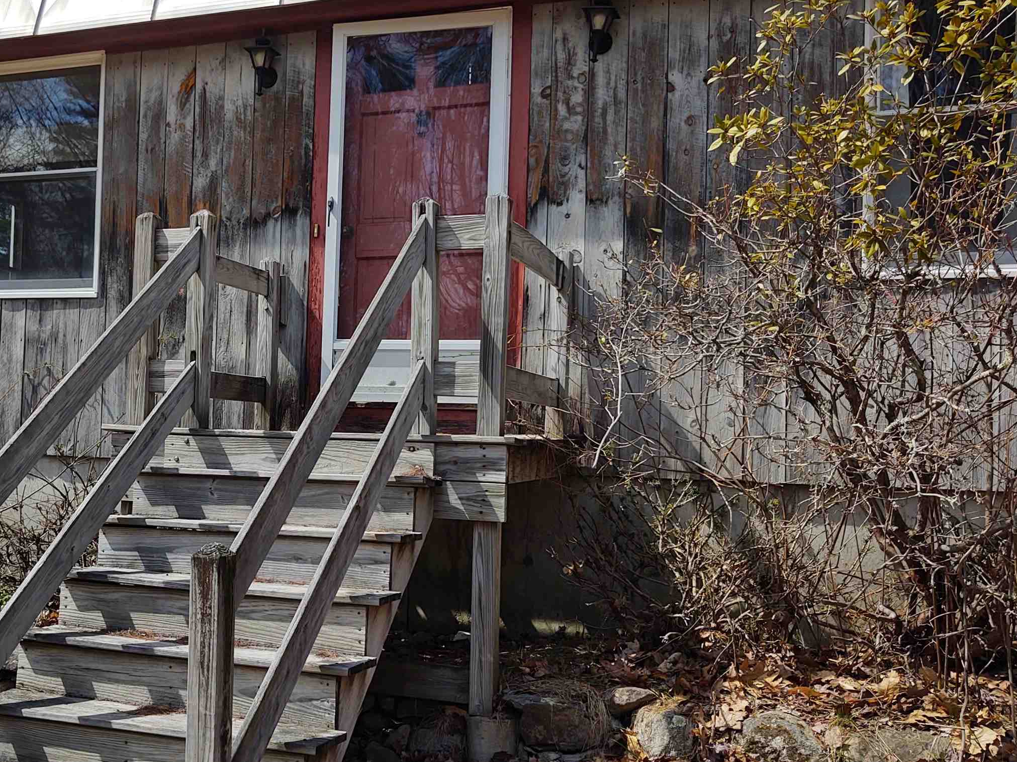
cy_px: 408
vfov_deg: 35.1
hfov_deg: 44.8
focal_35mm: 41
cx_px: 306
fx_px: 1204
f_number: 1.7
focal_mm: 4.75
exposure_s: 1/5092
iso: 100
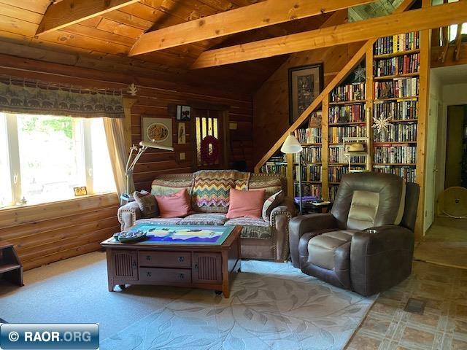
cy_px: 175
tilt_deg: -6.0
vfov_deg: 53.1
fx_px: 351
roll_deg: +1.6
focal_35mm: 26
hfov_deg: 67.3
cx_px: 234
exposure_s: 1/40
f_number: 1.8
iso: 500
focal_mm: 4.25
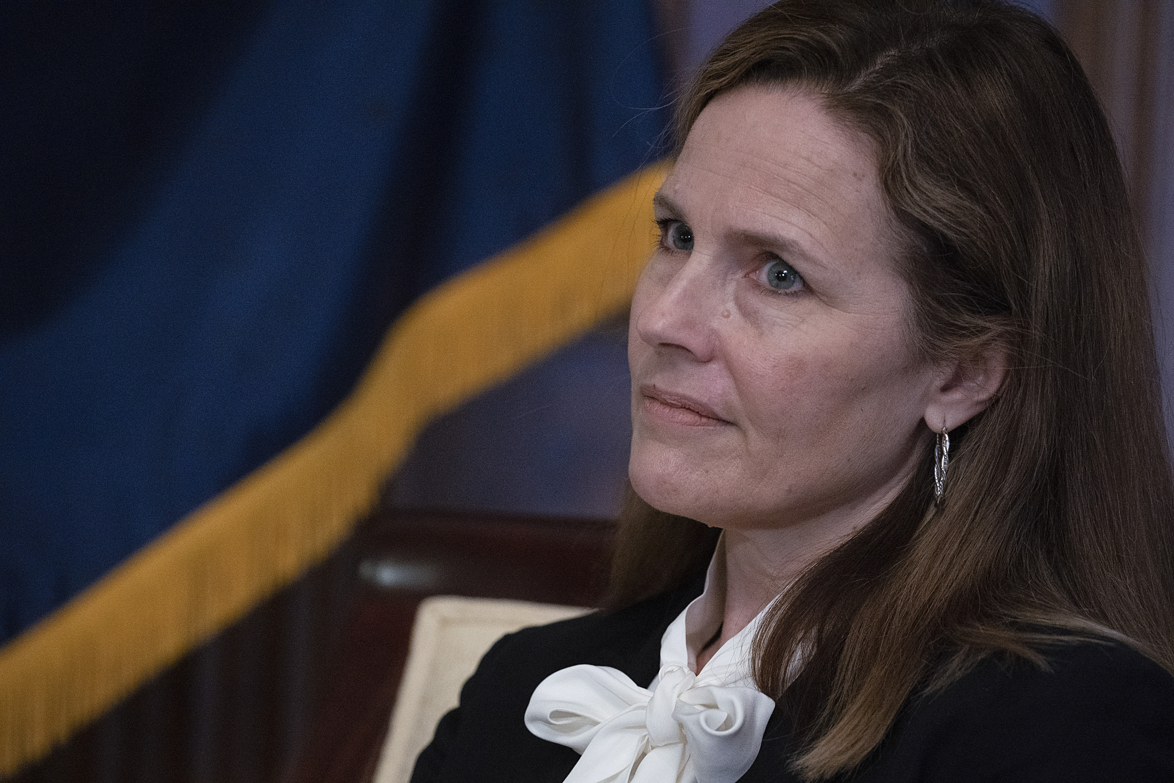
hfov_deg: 8.3
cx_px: 587
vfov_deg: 5.5
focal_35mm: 248
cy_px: 392
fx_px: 8087
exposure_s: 1/100
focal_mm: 248
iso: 3200
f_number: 5
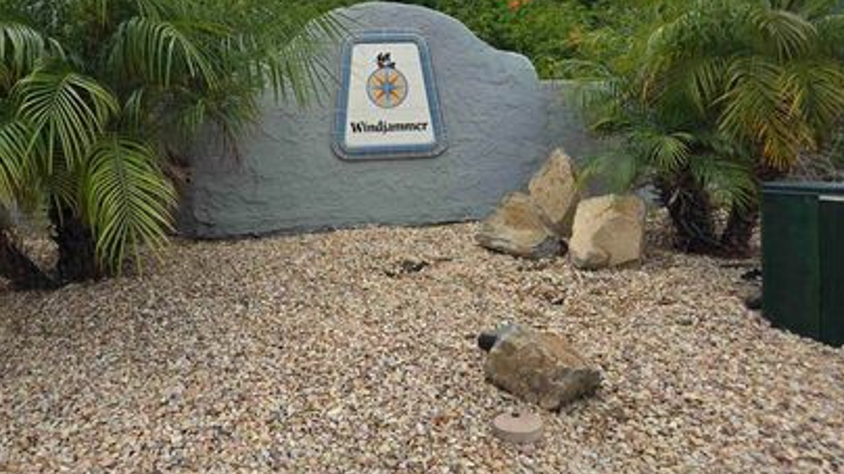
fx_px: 694
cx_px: 351
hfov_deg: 62.2
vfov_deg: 36.8
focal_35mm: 31
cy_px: 114
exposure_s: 1/1542
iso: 25
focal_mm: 5.4
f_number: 1.8
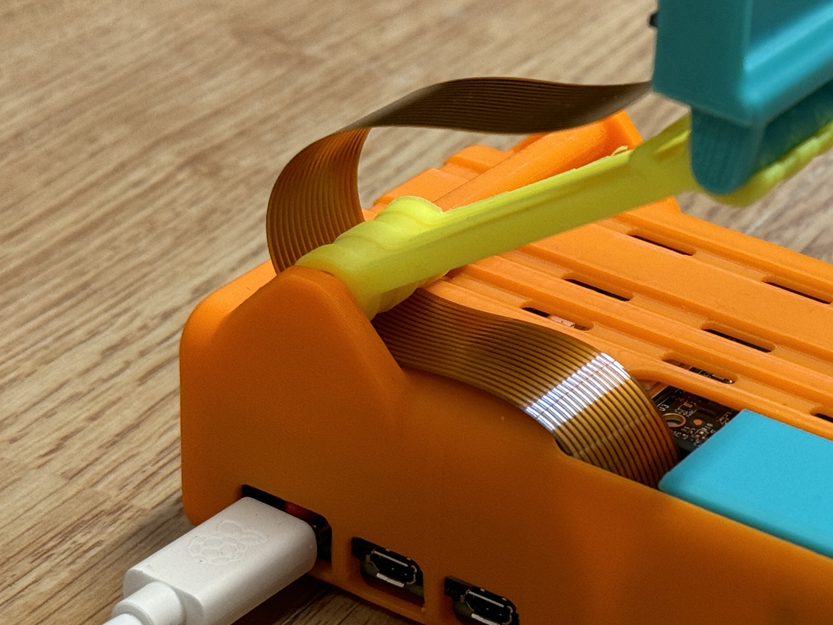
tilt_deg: -26.4
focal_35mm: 102
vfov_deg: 14.5
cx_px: 869
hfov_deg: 18.7
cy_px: 228
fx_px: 2455
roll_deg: -6.1
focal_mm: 6.76
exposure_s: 1/50
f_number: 1.78
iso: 160
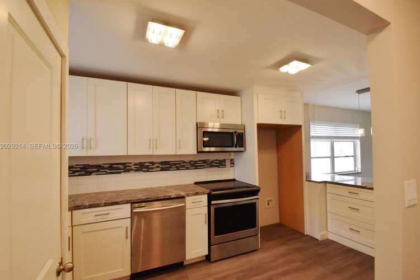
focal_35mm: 16
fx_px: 187
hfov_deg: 96.7
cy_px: 146
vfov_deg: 73.7
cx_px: 214
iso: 1400
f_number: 5.6
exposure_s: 1/160
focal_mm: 10
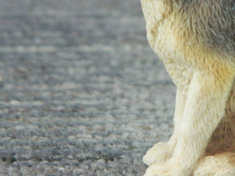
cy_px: 30
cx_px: 202
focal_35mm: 298
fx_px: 2023
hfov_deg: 6.6
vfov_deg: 5.0
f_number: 4.7
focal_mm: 23.2
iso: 400
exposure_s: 1/15
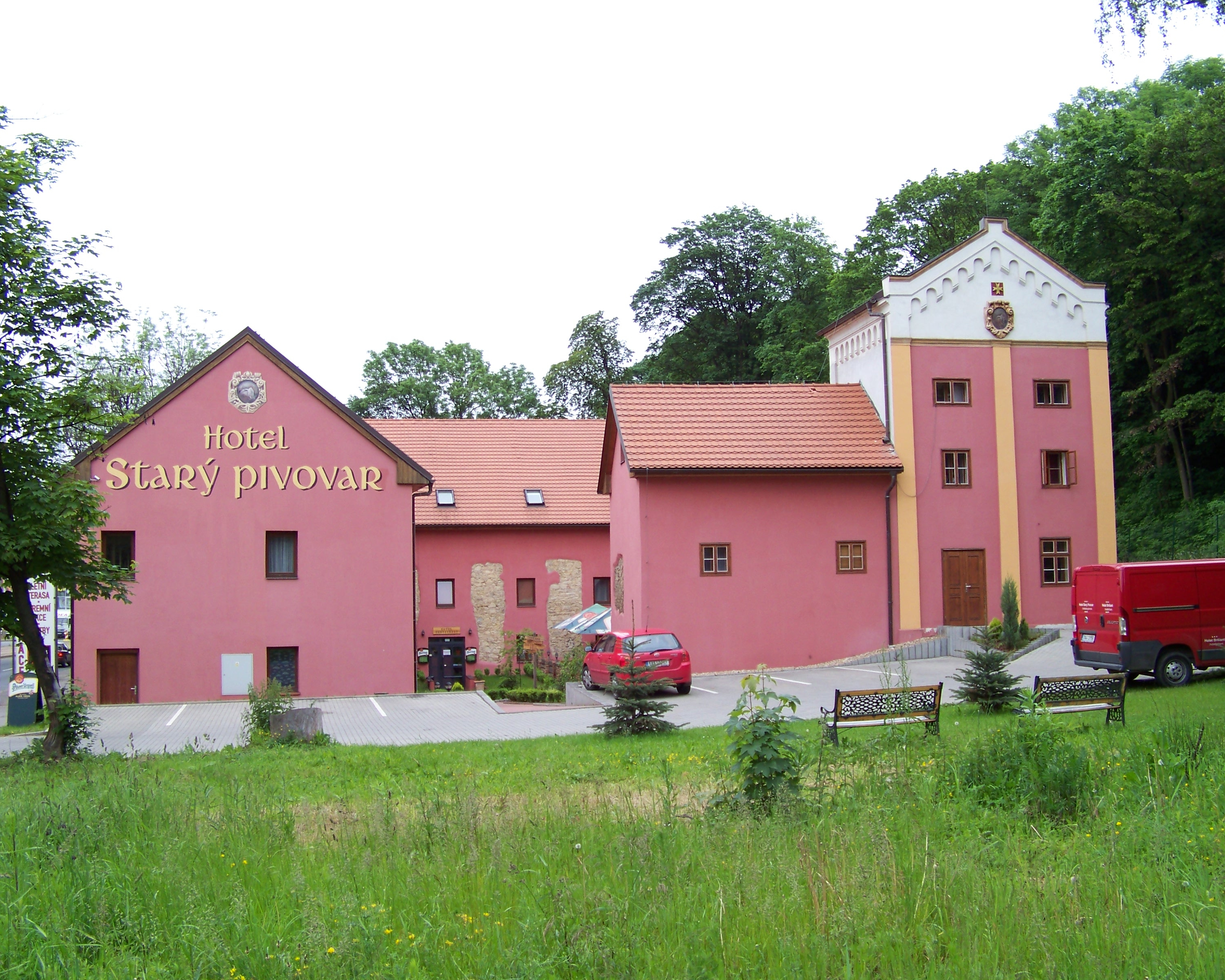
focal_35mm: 38
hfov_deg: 47.9
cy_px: 489
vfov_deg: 39.2
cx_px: 606
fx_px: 1378
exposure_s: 1/100
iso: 64
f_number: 2.8
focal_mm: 5.85
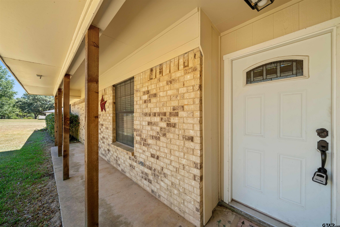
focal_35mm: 12
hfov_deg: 112.6
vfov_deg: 90.0
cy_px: 114
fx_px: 113
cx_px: 170
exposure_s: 1/50
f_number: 5.6
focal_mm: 12
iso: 100
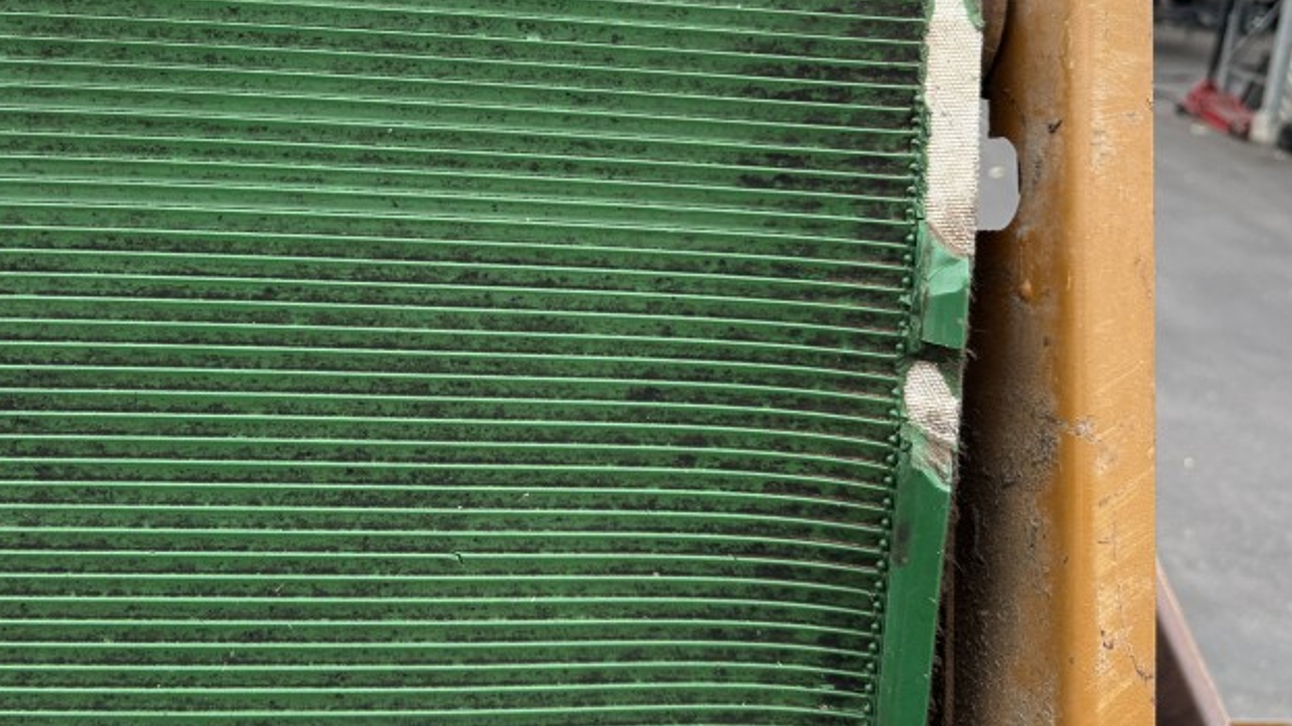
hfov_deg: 45.9
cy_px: 145
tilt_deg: -15.9
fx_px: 1473
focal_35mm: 43
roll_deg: -2.8
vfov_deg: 27.1
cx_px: 338
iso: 64
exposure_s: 1/154
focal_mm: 6.86
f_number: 1.78
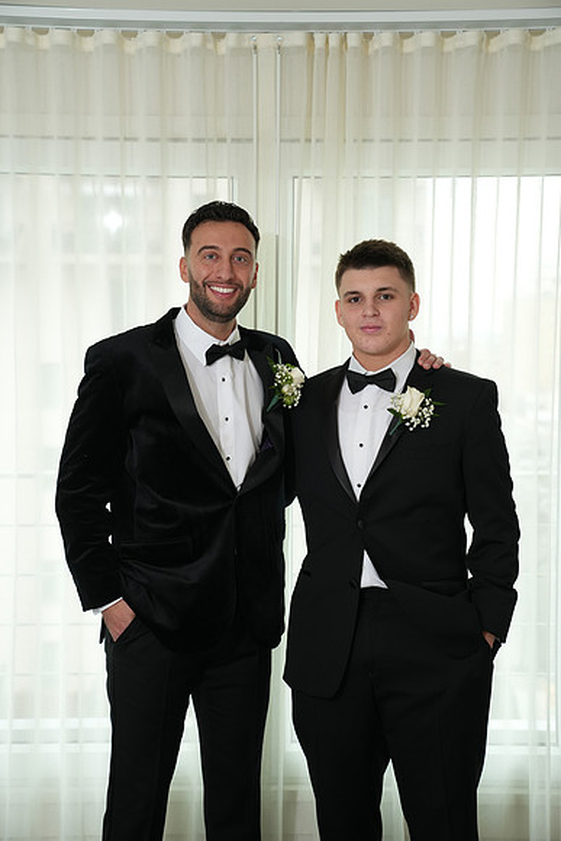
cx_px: 280
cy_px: 420
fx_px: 1261
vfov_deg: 36.9
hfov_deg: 25.1
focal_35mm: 54
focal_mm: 54
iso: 800
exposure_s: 1/200
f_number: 4
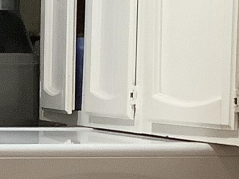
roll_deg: -0.2
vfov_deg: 8.0
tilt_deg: -7.6
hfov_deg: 10.4
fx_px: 1277
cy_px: 198
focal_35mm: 185
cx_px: -98
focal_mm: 3.3
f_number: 2.4
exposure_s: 1/40
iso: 400
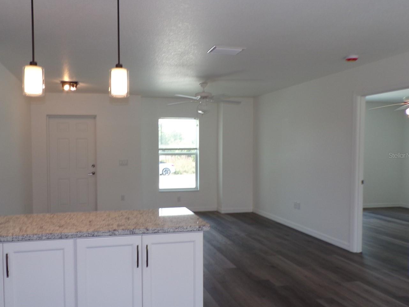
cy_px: 155
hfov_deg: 59.5
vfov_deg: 46.8
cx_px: 163
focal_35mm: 30
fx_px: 354
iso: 80
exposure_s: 1/38
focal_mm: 4.3
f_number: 4.3
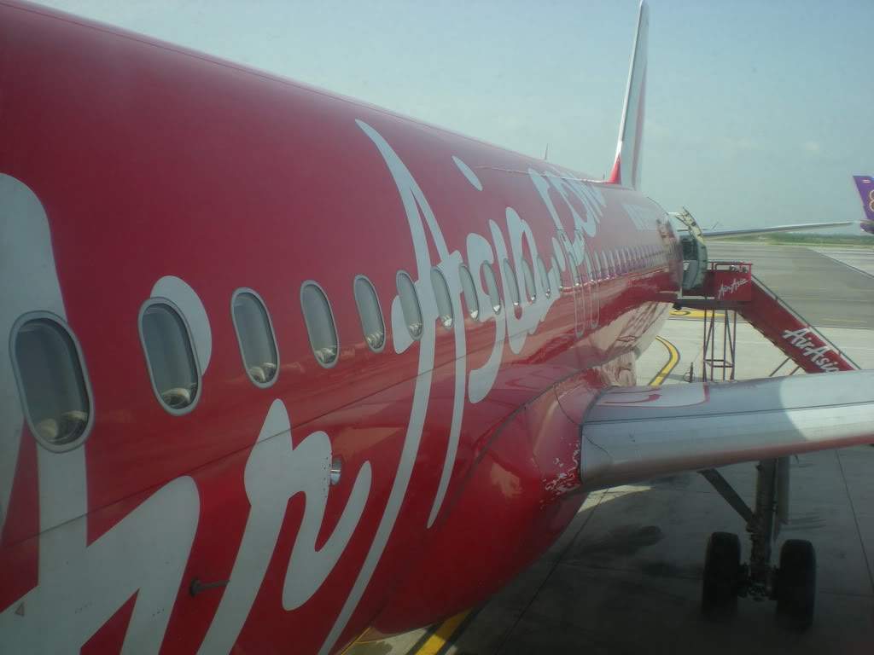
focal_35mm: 38
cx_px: 437
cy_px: 328
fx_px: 959
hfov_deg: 49.0
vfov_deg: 37.7
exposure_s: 1/245
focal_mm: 6.3
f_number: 4.6
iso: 50
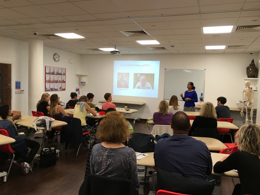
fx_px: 225
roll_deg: -2.4
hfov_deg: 60.0
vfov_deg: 46.8
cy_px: 99
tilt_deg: -2.8
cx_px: 131
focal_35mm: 30
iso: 50
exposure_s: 1/33
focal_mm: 4.15
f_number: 2.2
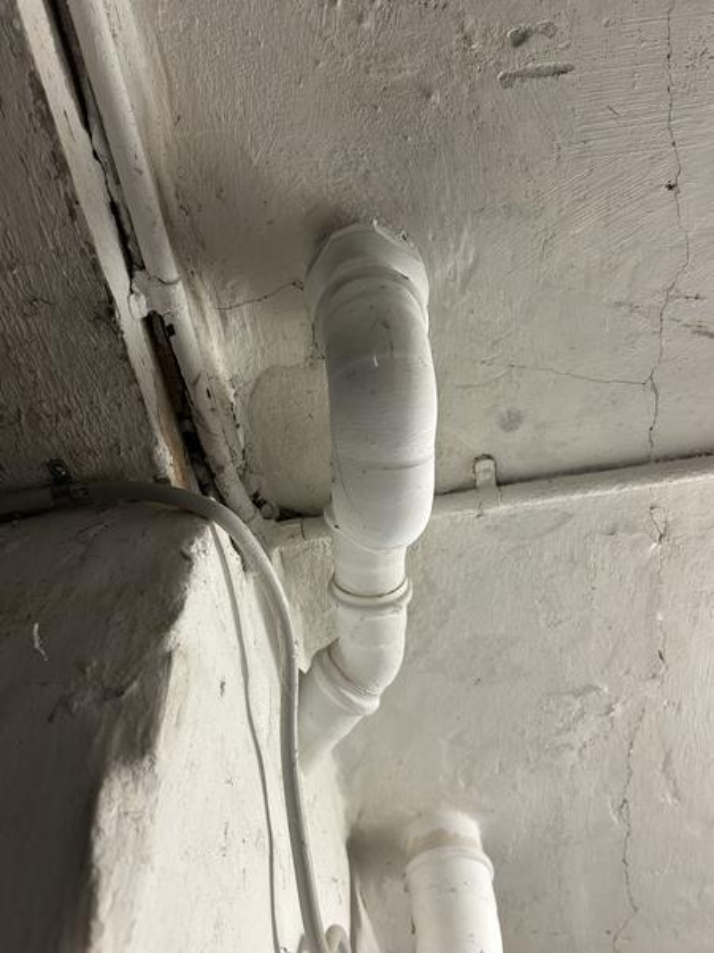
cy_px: 476
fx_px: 715
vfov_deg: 67.3
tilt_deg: +60.9
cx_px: 357
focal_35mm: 26
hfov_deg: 53.1
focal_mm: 5.7
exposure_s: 1/100
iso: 100
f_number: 1.5
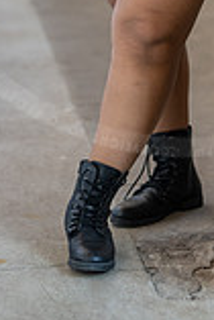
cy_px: -108
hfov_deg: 5.7
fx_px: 2162
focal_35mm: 243
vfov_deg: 8.3
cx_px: 165
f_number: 1.8
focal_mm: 85
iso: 500
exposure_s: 1/100
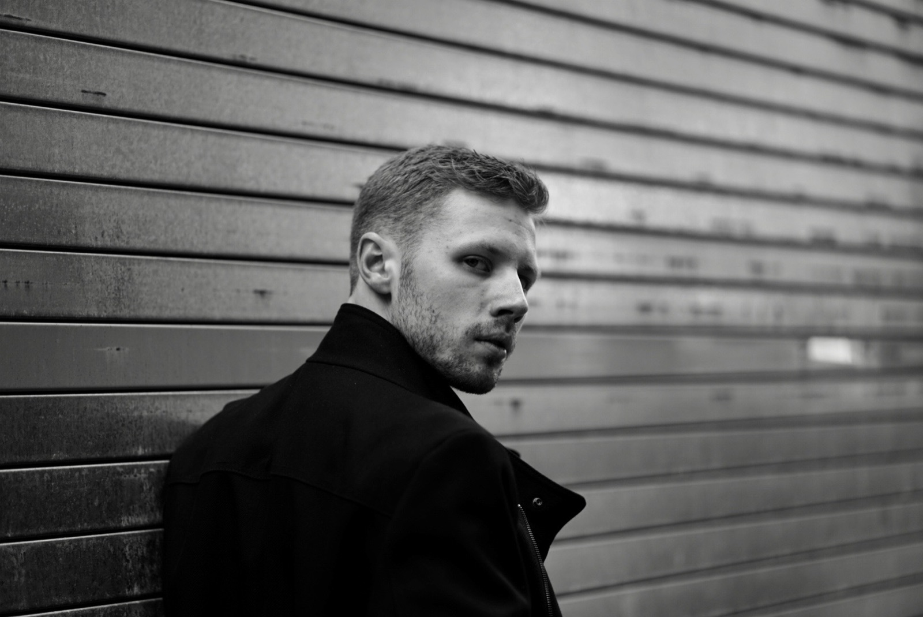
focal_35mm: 85
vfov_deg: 16.1
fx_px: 2181
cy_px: 308
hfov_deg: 23.9
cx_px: 462
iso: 100
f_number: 2
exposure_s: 1/100
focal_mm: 85
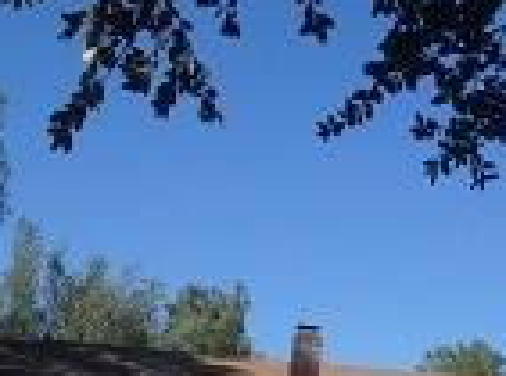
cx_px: 431
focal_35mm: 112
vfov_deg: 12.8
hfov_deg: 17.4
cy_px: 478
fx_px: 1633
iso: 50
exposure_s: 1/1493
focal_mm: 4.28
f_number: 2.4
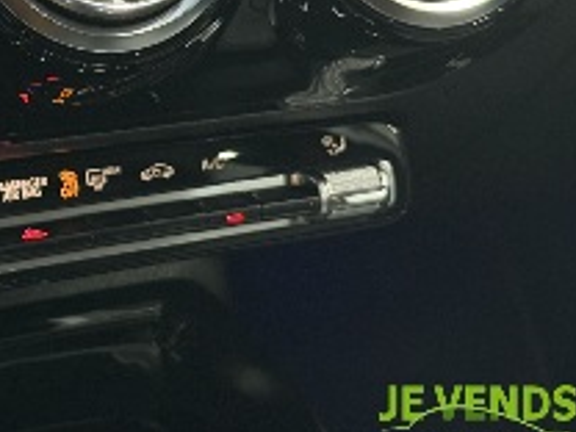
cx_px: 17
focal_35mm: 96
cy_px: 58
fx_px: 1597
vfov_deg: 15.3
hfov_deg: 19.9
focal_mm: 6.76
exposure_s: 1/33
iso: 500
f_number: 1.78
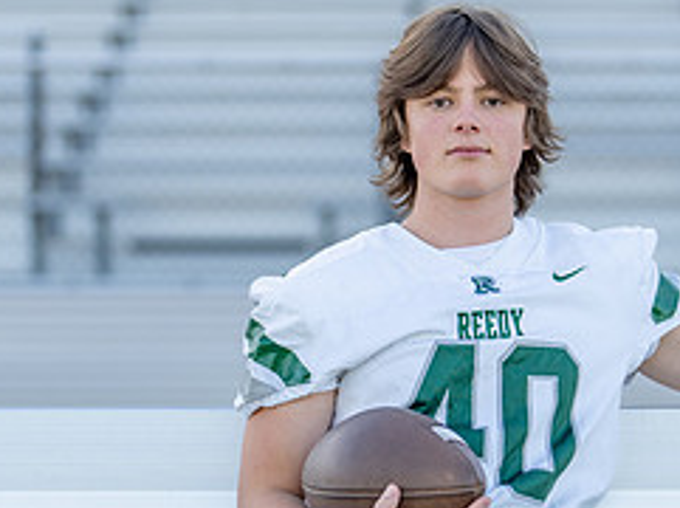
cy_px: 381
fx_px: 2825
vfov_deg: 10.3
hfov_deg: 13.7
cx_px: 458
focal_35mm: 144
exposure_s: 1/2000
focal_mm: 50
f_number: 1.2
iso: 100
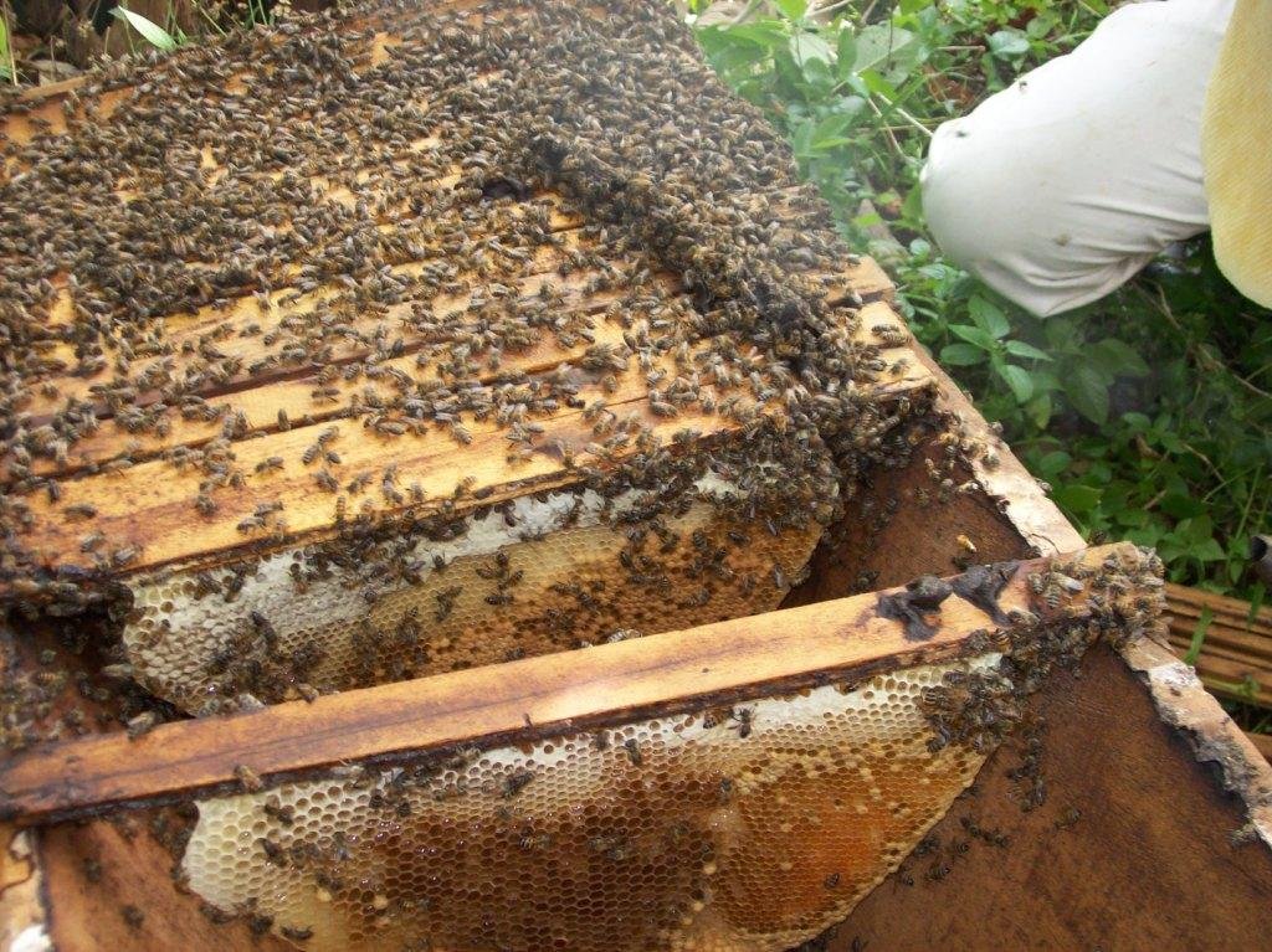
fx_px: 1653
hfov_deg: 42.1
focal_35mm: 45
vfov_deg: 32.2
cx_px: 636
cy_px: 476
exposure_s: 1/73.6
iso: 80
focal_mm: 7.6
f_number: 3
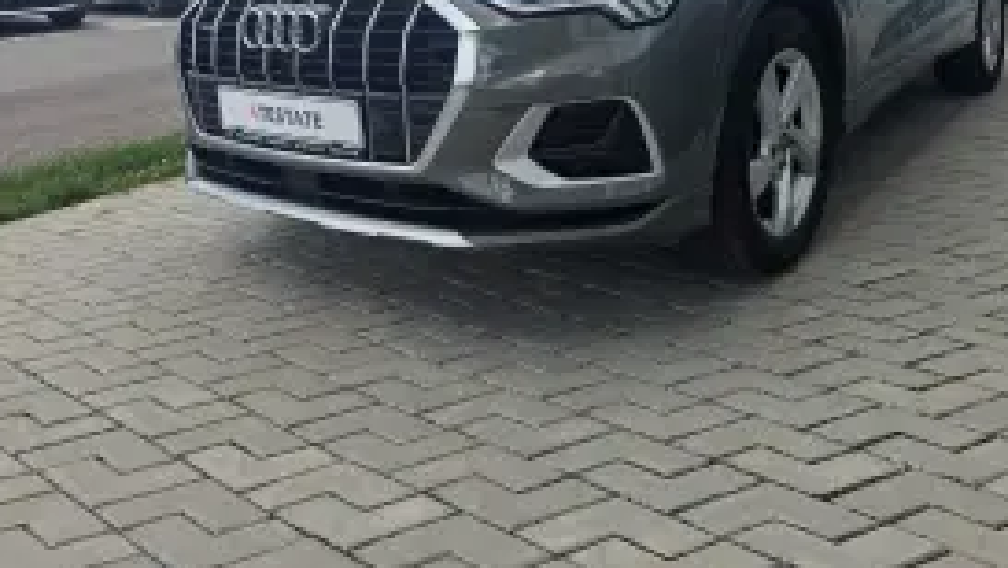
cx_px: 576
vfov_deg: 34.1
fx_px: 883
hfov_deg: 59.2
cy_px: 74
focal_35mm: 33
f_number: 1.7
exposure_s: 1/3363
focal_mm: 6.3
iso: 80
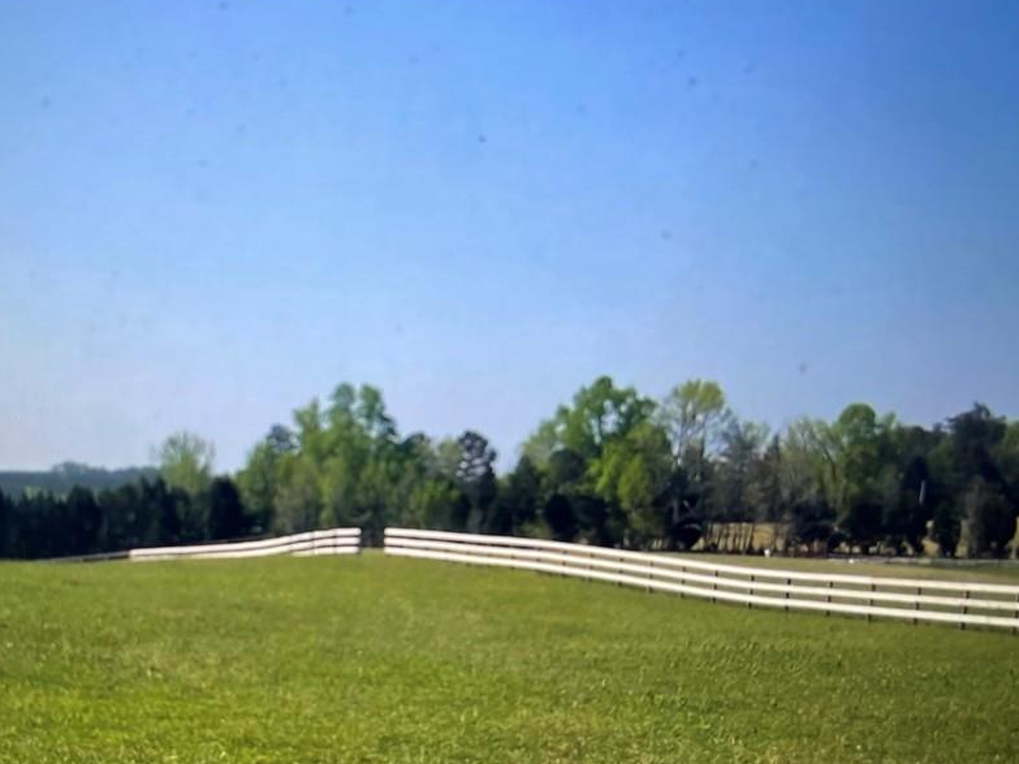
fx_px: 1001
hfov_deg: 53.2
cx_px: 363
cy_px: 485
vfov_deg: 41.4
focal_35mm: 34
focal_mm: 5.1
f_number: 1.6
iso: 80
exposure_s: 1/110
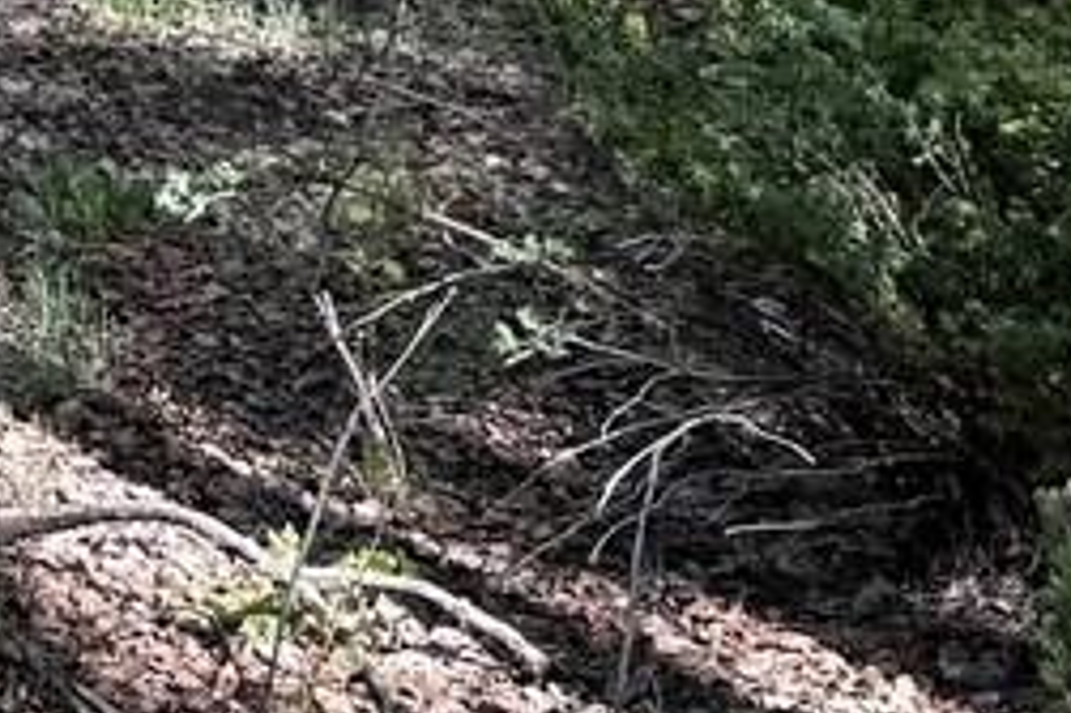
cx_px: -1186
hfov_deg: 11.4
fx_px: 4727
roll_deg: -3.3
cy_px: -662
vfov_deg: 8.2
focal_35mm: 159
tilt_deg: -10.2
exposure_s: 1/584
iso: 80
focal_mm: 6.76
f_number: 1.78
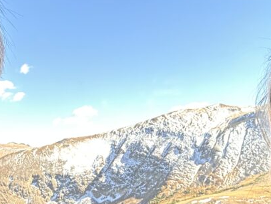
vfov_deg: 25.0
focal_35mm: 58
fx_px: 454
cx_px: 146
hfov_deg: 33.2
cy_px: 153
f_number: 1.9
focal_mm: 2.69
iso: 64
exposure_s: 1/120
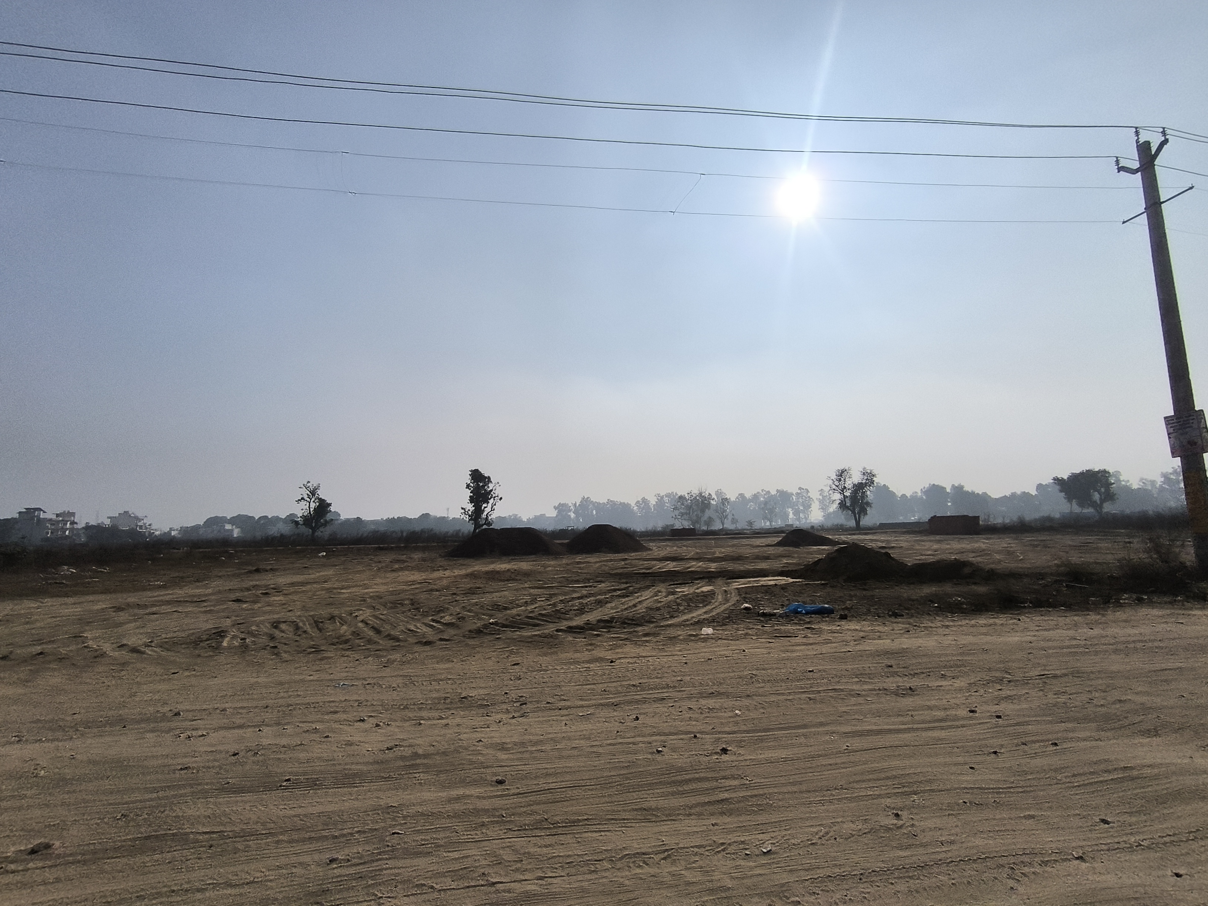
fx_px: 558
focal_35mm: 16
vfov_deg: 78.1
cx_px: 604
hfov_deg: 94.5
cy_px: 453
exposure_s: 1/10706
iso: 50
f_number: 2.2
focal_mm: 1.65
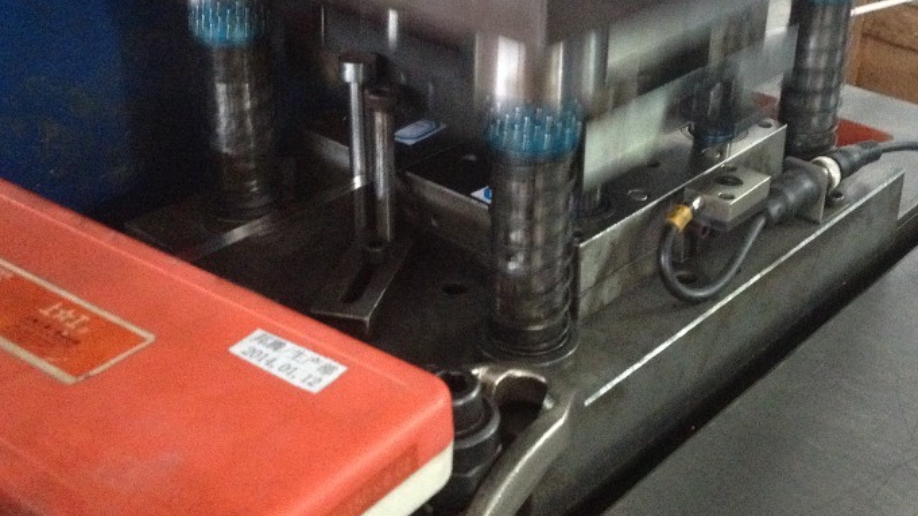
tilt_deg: -26.2
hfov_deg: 36.9
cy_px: 151
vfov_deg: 21.3
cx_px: 590
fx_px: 1363
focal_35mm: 56
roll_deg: -2.7
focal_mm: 4.28
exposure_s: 1/15
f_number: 2.4
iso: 640
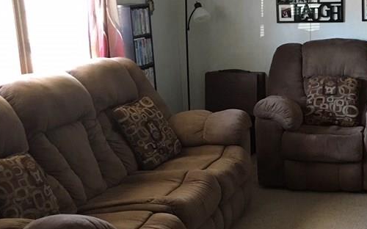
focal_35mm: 63
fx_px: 630
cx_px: 306
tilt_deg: -13.7
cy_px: 152
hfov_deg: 31.4
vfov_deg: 20.5
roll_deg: -0.1
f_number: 2.2
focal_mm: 4.15
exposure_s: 1/30
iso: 200
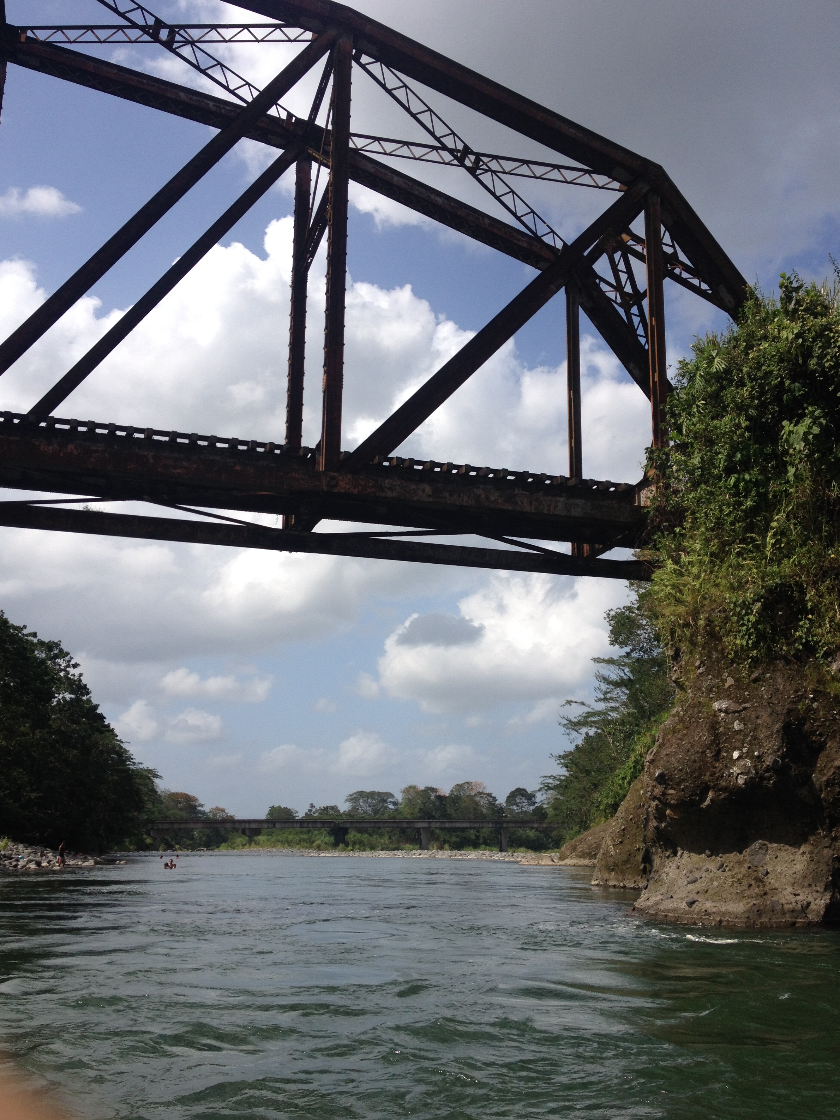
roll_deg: +2.9
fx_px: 1165
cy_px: 575
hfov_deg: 39.7
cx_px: 410
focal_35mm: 36
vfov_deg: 51.3
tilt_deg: +10.5
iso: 50
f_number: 2.4
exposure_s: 1/2404
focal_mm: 4.28
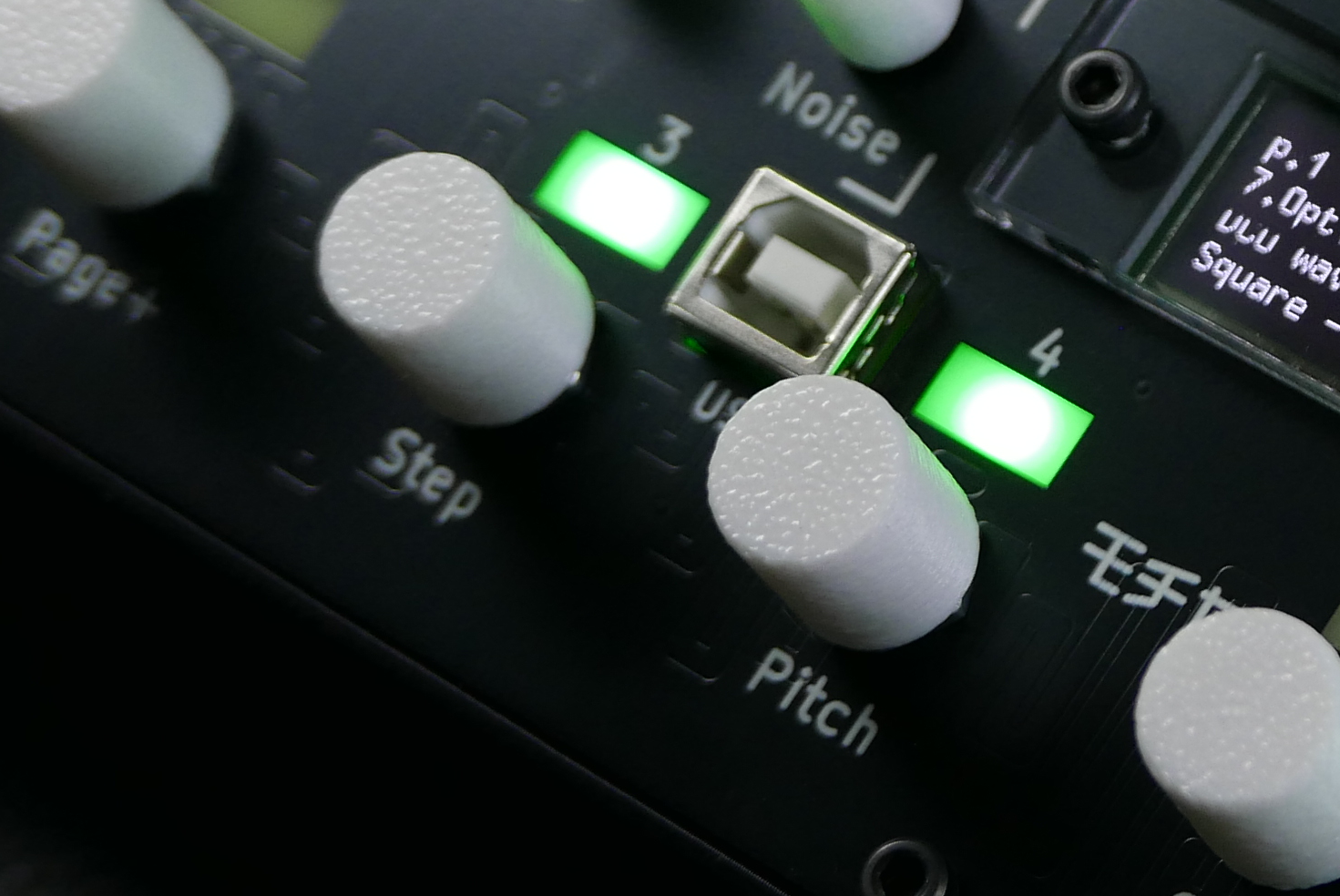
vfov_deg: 9.1
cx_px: 1900
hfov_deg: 13.0
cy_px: 170
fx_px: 5626
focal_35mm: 151
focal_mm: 23.6
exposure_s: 1/100
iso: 320
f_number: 2.8
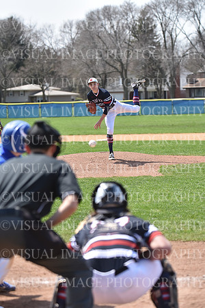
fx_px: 1281
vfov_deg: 13.7
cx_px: 102
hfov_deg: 9.1
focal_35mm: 150
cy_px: 154
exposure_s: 1/4000
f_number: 2.8
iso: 400
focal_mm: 100
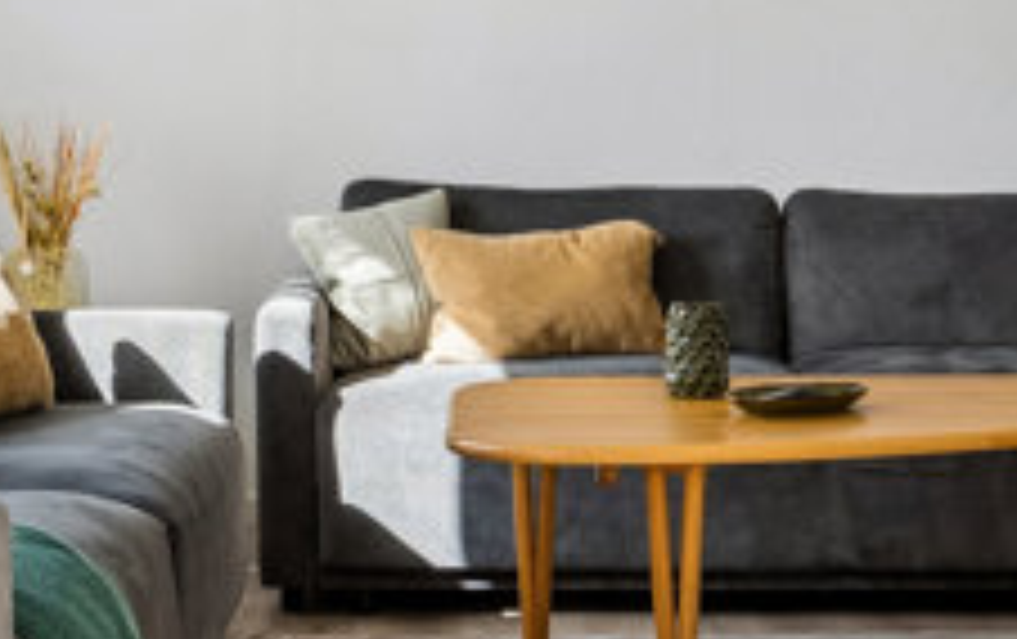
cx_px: 513
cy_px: 169
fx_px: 2548
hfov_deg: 22.6
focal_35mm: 92
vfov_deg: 14.2
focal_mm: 17
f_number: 8
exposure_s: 1/100
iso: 400
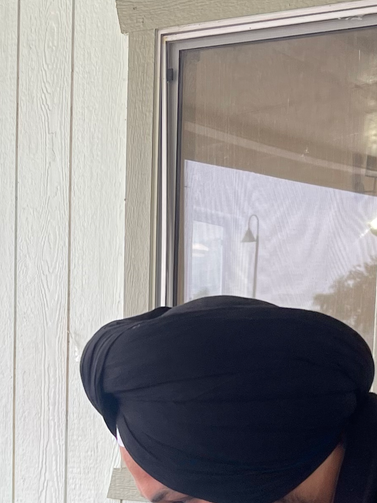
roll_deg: -3.7
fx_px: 1220
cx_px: 180
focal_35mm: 84
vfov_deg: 22.4
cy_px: 506
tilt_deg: -5.9
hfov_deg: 17.6
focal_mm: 5.1
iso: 50
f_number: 1.6
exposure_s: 1/120
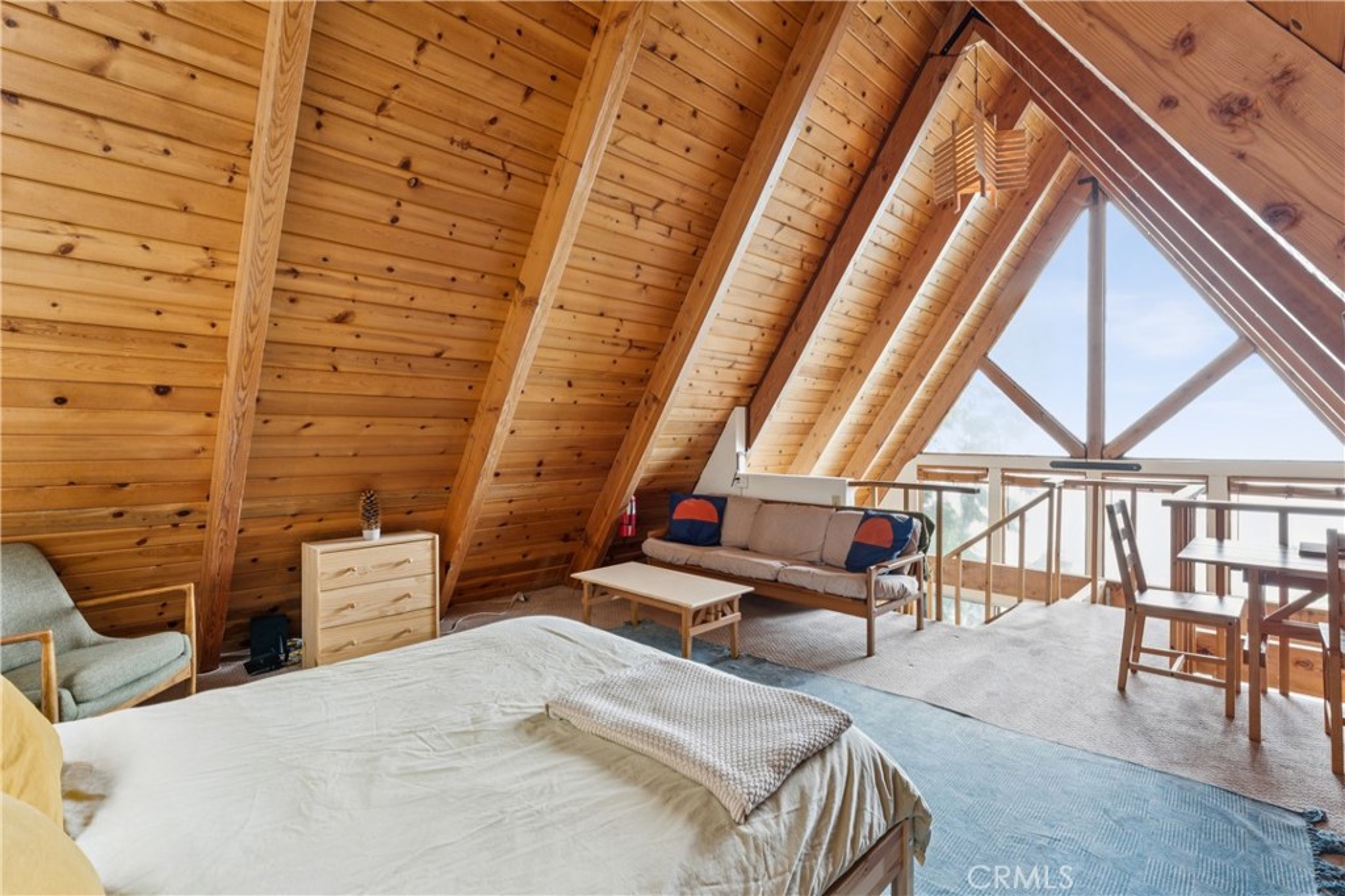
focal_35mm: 16
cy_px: 448
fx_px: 605
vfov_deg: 73.0
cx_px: 672
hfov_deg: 96.0
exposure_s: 1.6
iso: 100
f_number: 13
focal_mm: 16.2
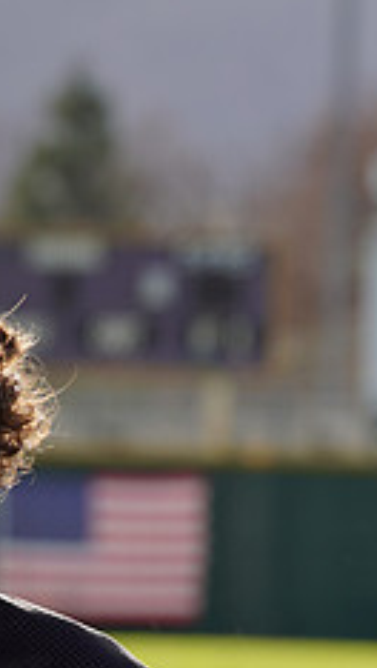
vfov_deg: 3.7
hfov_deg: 2.1
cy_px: 776
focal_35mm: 581
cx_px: -56
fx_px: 10303
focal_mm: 224
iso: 100
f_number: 9
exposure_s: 1/200
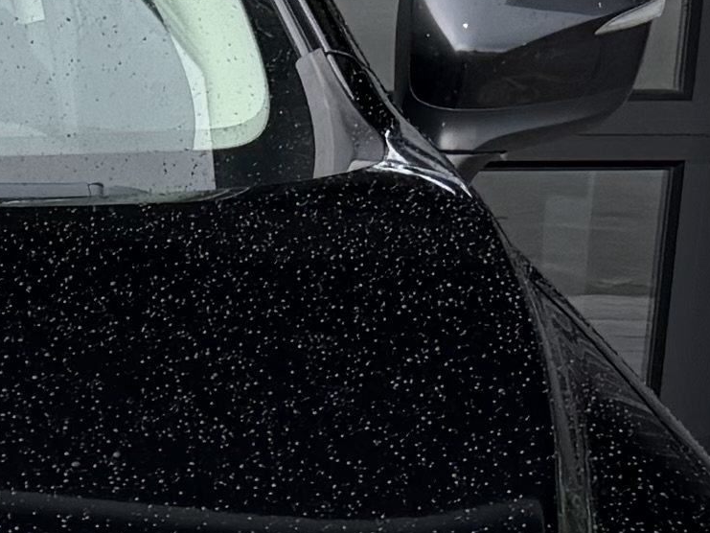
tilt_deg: -15.4
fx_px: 3795
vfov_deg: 7.8
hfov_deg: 10.0
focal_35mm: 185
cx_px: -619
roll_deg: -0.6
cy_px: 859
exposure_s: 1/488
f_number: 1.78
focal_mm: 6.76
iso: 80
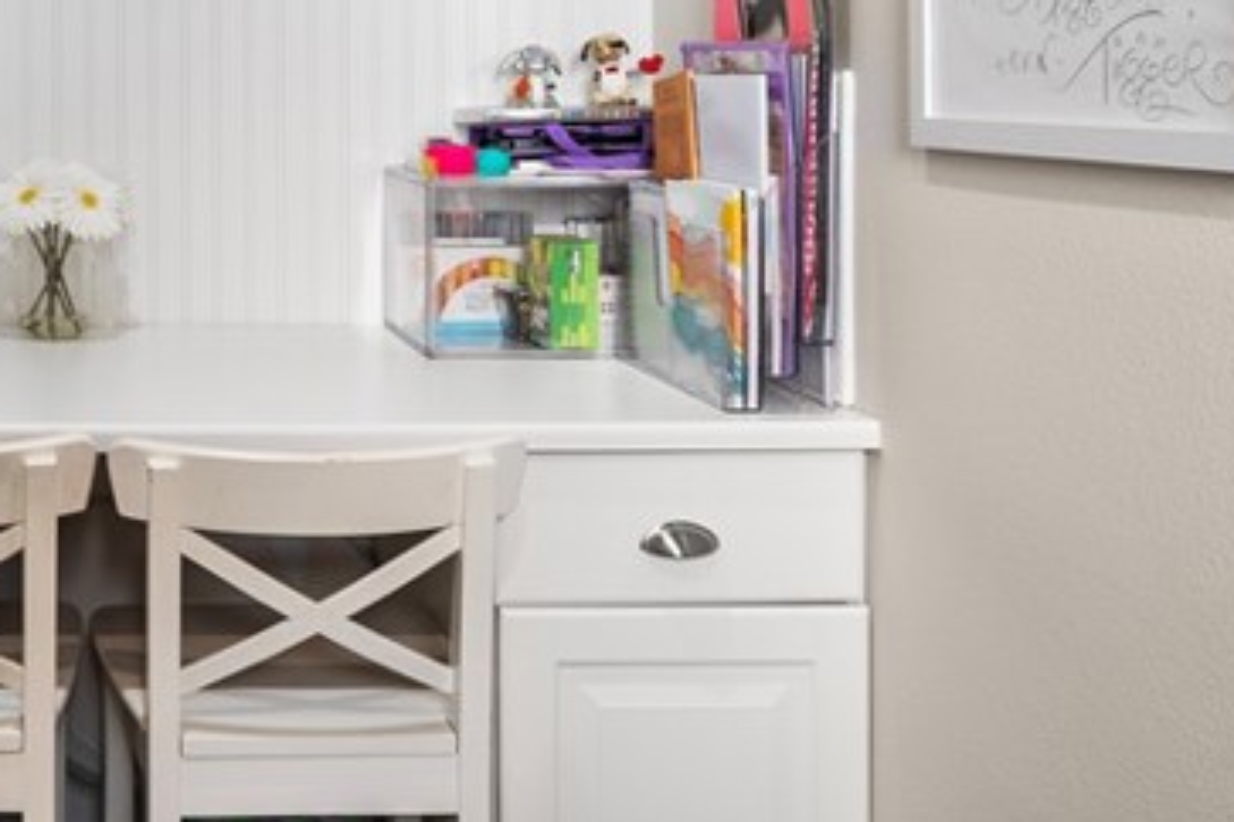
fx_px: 1645
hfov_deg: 37.2
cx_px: 31
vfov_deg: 26.9
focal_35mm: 48
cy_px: 42
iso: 100
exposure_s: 1/2
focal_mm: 17
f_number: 8
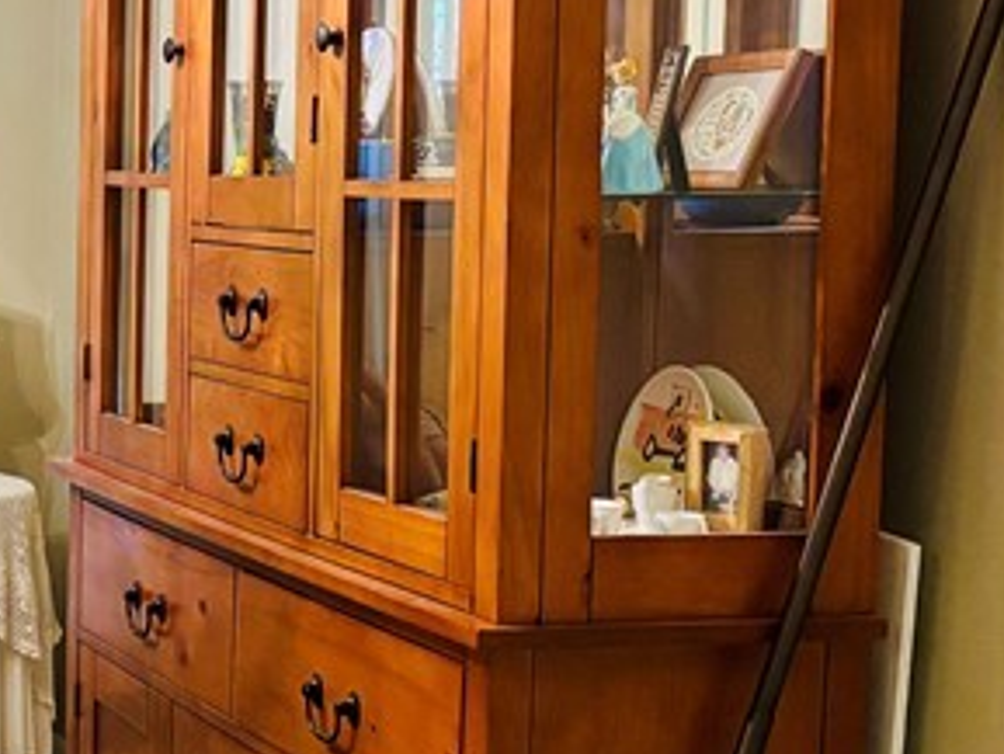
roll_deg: -0.5
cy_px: 407
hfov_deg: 19.3
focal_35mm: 92
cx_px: -386
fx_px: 2669
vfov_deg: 16.1
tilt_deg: -5.2
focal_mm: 5.96
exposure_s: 1/60
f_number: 1.6
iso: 400
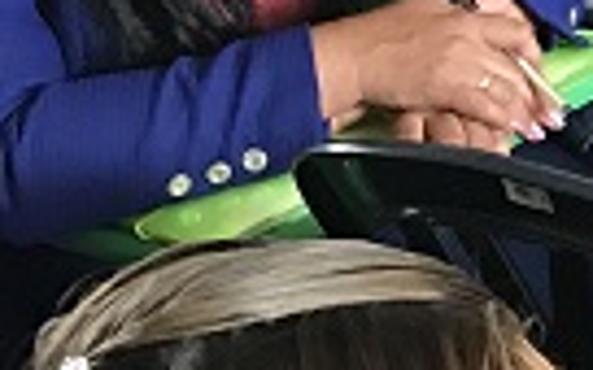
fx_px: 2828
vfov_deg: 7.5
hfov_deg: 10.5
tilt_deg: -31.8
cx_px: 1352
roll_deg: +3.0
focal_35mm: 175
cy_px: 353
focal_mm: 3.99
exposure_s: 1/15
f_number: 1.8
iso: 80
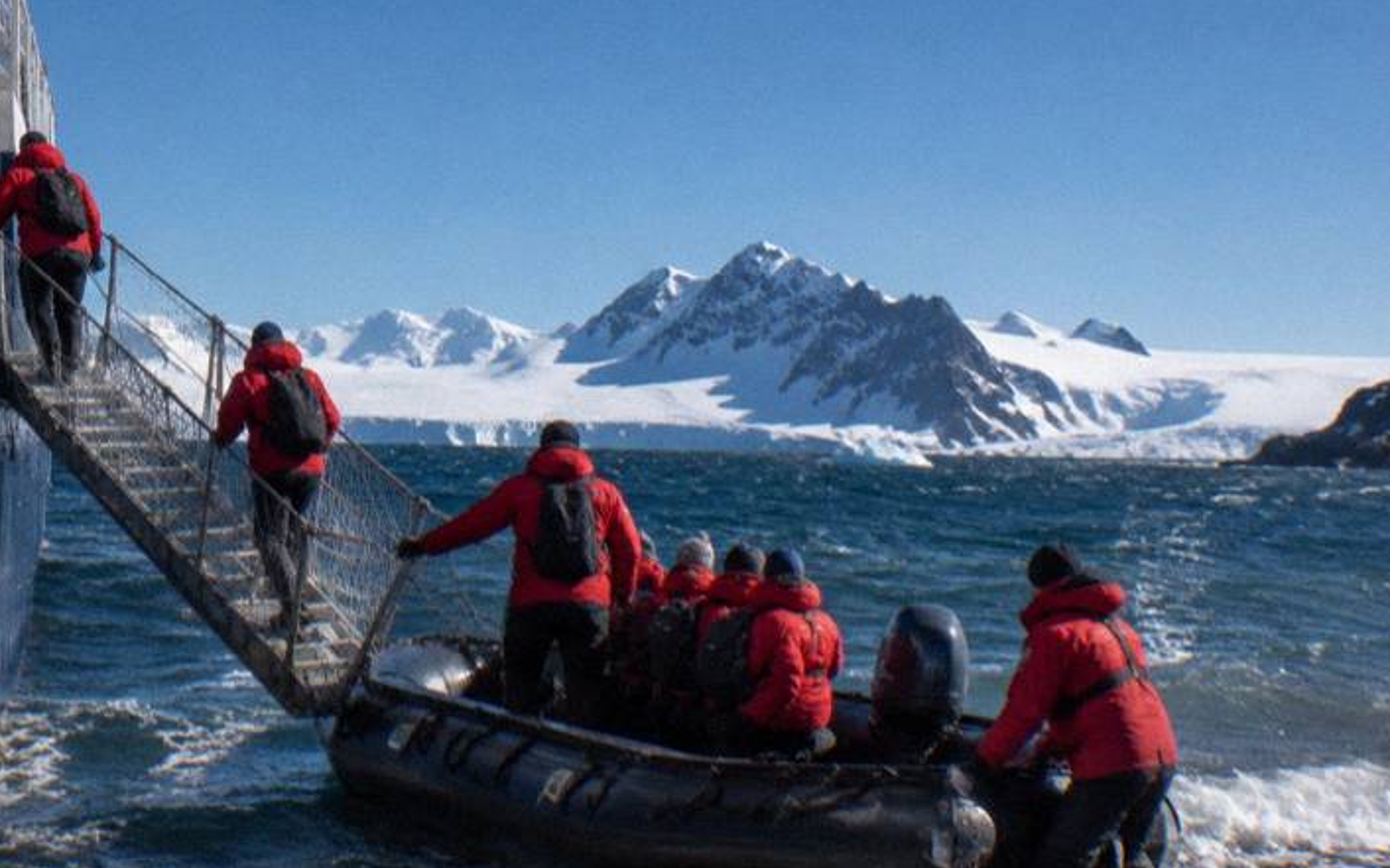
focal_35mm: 101
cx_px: 750
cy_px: 522
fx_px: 3825
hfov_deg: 20.6
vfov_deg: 12.9
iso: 320
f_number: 5.6
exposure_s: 1/500
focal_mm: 70
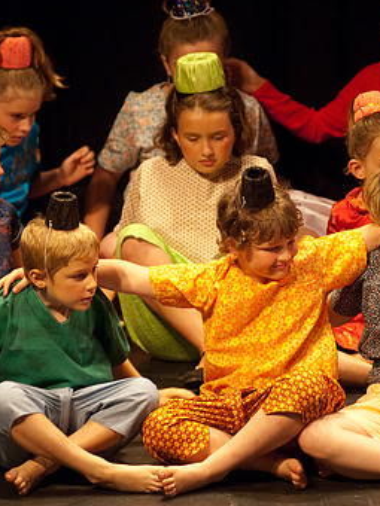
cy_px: 235
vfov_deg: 4.0
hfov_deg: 3.0
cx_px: 143
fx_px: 7216
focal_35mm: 493
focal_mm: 200
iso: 1000
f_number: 2.8
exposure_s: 1/160
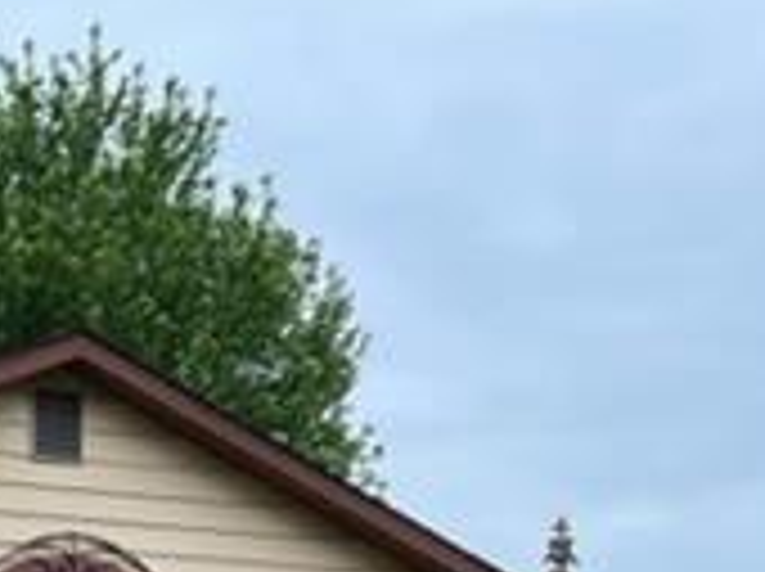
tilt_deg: +1.0
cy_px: 982
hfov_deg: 17.9
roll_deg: -0.3
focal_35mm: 98
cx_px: -396
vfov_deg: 13.7
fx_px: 2163
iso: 50
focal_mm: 5.7
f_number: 1.5
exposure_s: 1/1183
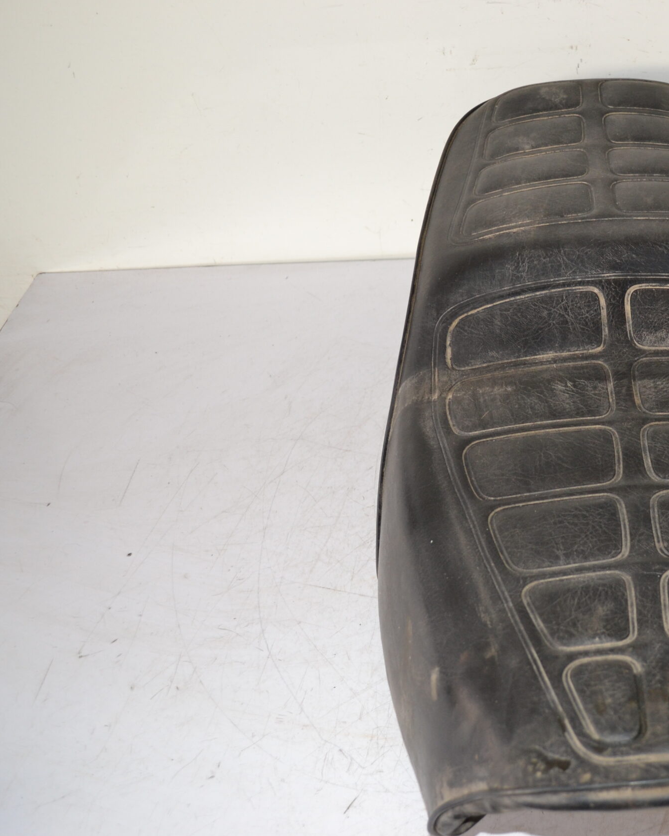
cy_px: 421
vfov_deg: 42.9
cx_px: 558
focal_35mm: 43
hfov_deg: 33.6
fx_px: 1064
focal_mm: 20
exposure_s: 1/60
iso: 500
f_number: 3.8
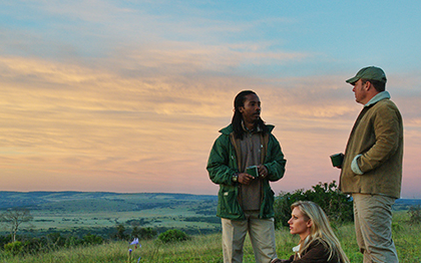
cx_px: 145
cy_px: 183
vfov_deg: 19.1
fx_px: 777
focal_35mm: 68
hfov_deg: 30.1
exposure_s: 1/40
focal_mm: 31
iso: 800
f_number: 8
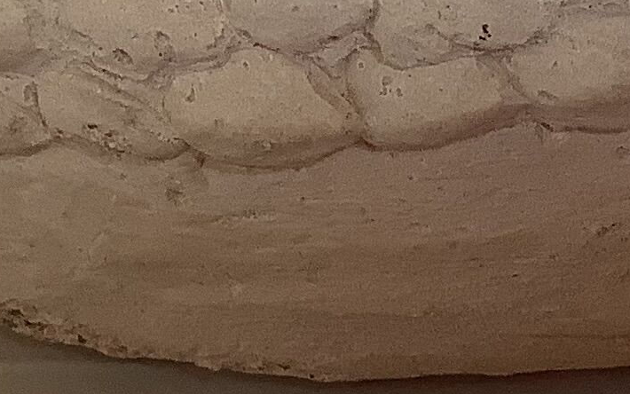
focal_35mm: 151
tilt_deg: -33.8
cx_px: 456
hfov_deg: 13.8
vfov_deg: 8.4
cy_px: -308
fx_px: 2593
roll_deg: +0.0
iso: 50
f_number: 2.4
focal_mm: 3.3
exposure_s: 1/50
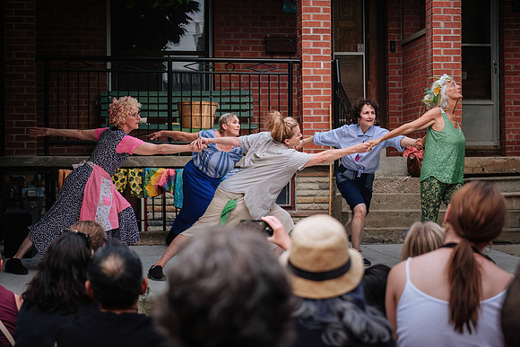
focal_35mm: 84
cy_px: 190
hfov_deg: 24.3
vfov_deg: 16.3
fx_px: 1208
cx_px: 288
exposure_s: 1/400
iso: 400
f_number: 2.8
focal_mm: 50
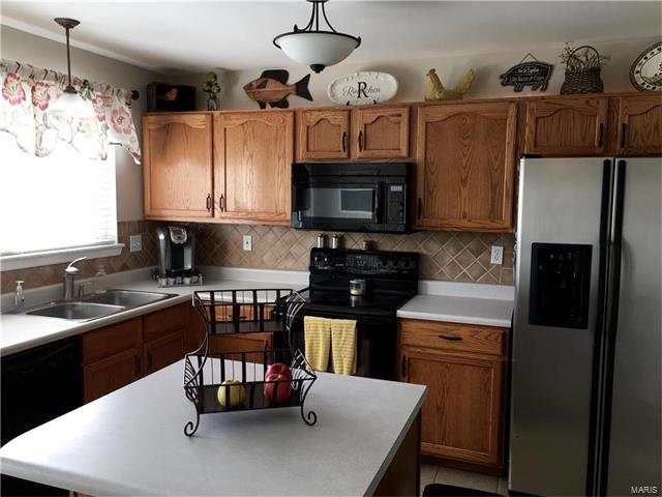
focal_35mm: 29
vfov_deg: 48.2
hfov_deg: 61.7
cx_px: 331
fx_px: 555
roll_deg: -0.8
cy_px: 248
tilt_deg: -6.0
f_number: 2.2
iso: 32
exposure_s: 1/60
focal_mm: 4.15
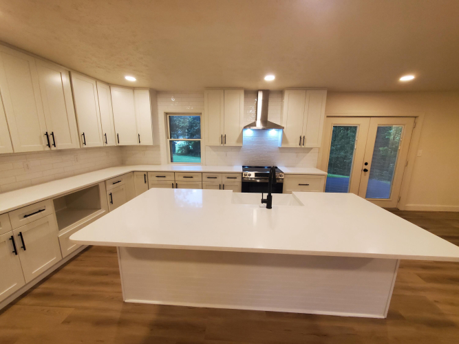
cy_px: 172
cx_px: 230
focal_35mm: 13
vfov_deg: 89.9
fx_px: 172
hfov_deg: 106.2
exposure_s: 1/60
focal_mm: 1.8
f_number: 2.2
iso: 320
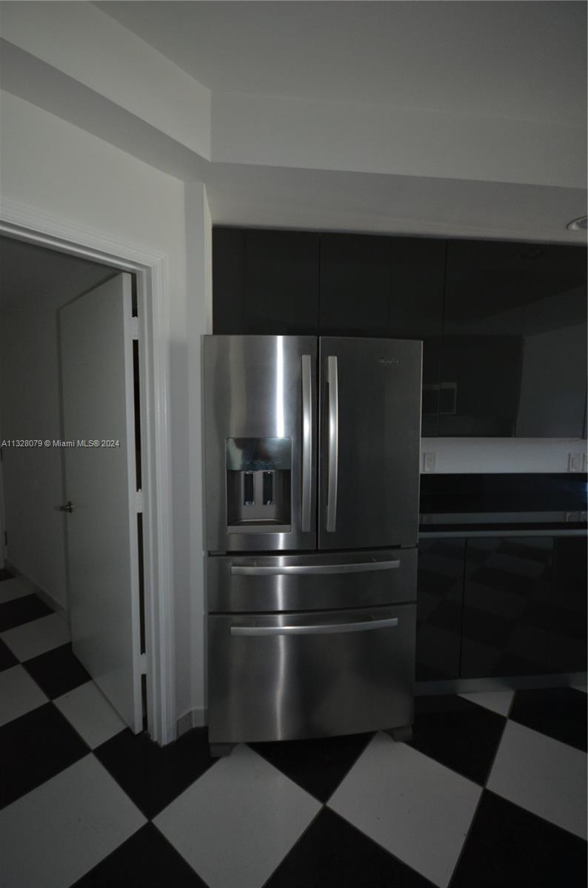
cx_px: 294
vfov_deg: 100.5
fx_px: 369
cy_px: 444
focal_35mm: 15
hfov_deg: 77.0
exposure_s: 1/60
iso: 720
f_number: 4
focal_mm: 10
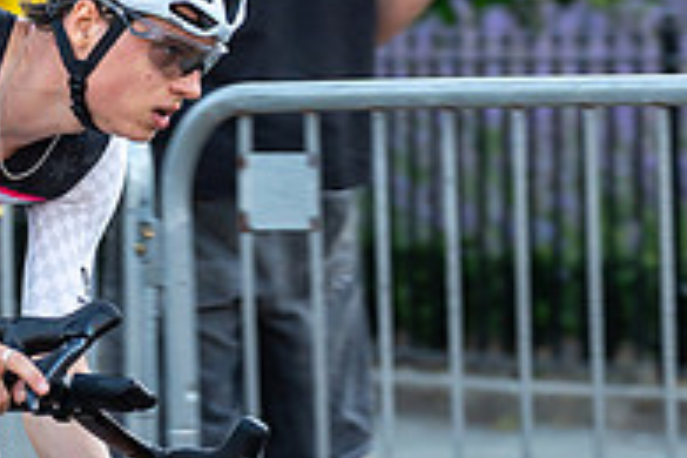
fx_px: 7347
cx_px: 267
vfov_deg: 3.6
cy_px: 179
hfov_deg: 5.4
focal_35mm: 385
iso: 500
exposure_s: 1/800
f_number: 3.2
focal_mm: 94
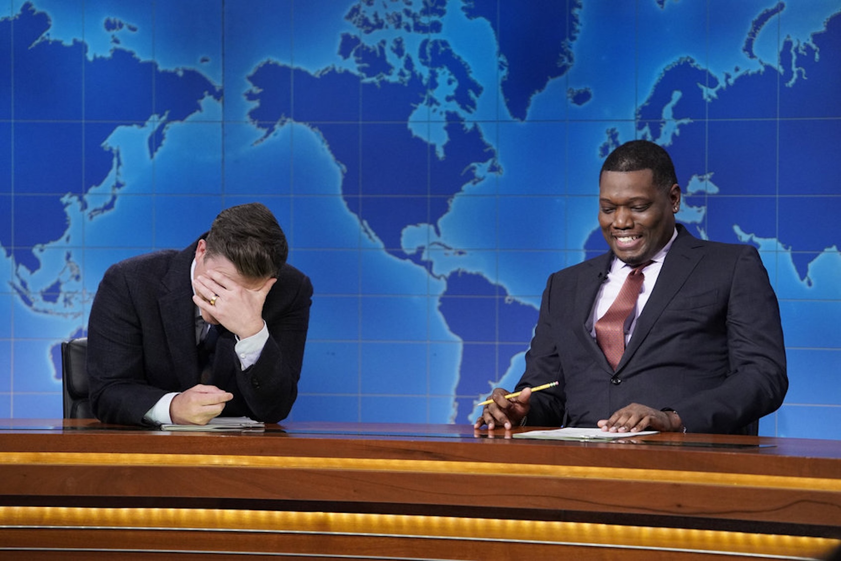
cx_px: 420
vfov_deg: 10.6
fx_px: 3014
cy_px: 280
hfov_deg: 15.9
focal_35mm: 129
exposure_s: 1/200
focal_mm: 129
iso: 5000
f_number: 4.5
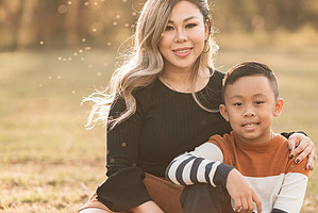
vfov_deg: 8.3
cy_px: 124
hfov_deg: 12.4
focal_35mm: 166
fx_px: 1468
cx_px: 166
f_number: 2
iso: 100
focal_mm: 85
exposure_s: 1/640
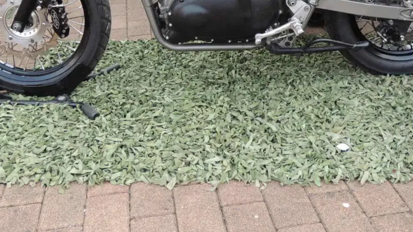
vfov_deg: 21.4
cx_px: 227
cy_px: -4
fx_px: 591
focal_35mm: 54
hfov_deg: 38.5
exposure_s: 1/30
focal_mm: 5.5
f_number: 3
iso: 125
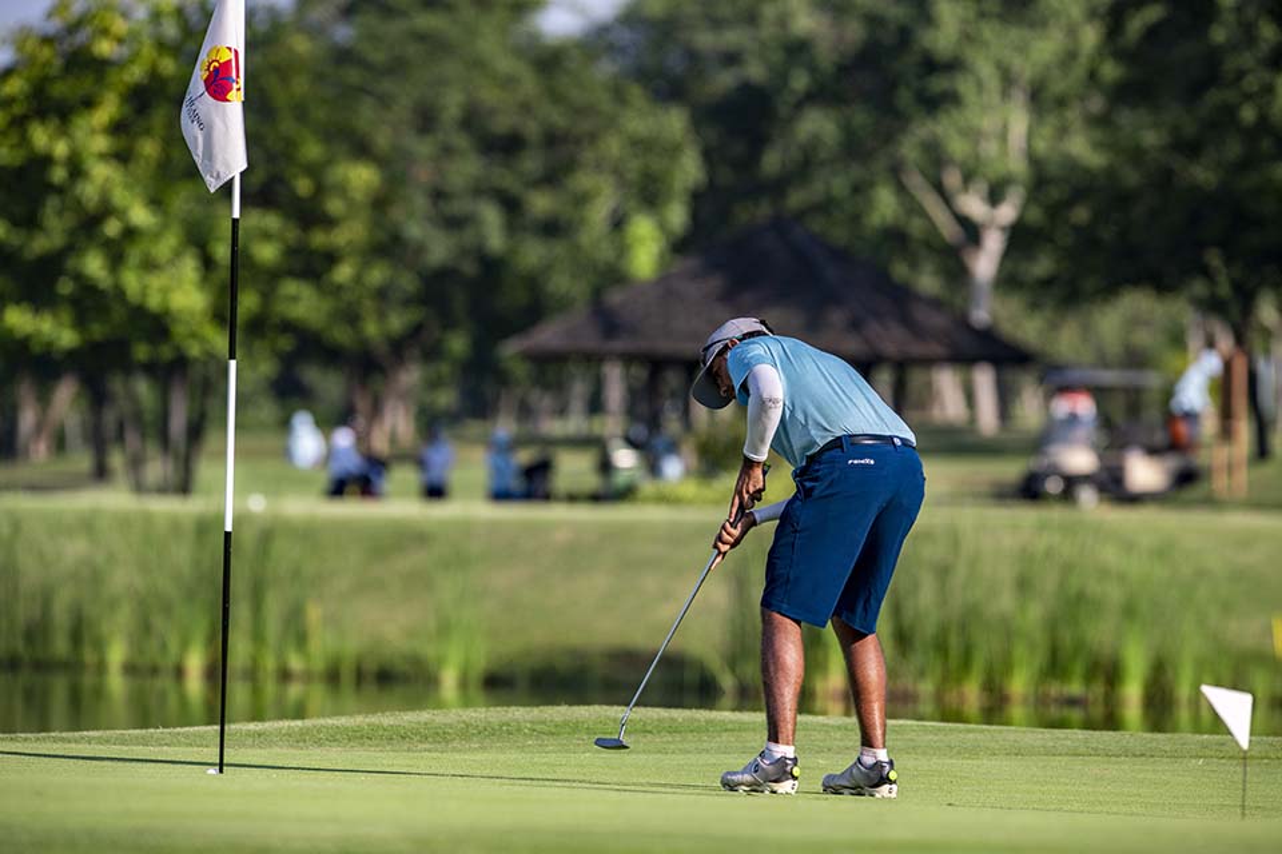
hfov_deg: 5.2
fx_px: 14243
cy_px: 427
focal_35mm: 400
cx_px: 641
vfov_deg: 3.4
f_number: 5.6
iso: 320
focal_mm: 400
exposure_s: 1/2000
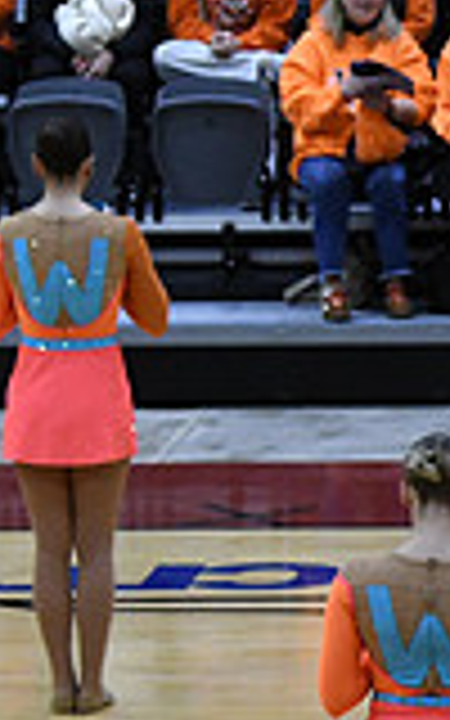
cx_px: 1192
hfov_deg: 3.3
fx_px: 7613
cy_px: 772
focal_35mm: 388
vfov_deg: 5.4
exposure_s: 1/500
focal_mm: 70
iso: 4000
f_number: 4
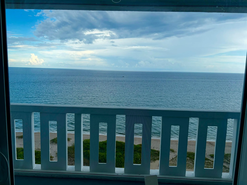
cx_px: 124
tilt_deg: -6.9
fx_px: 186
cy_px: 92
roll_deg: -0.8
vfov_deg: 53.1
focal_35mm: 26
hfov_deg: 67.3
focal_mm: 5.96
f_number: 1.6
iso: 50
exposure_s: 1/1626
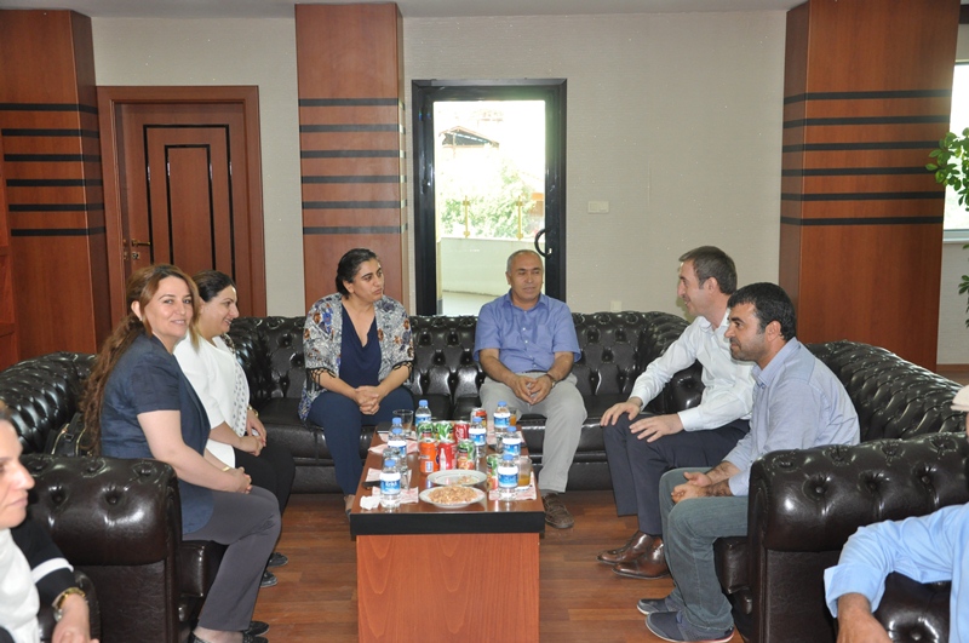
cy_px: 322
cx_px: 484
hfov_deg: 49.6
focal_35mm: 39
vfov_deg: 34.1
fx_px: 1048
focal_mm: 26
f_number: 4
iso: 800
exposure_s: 1/60
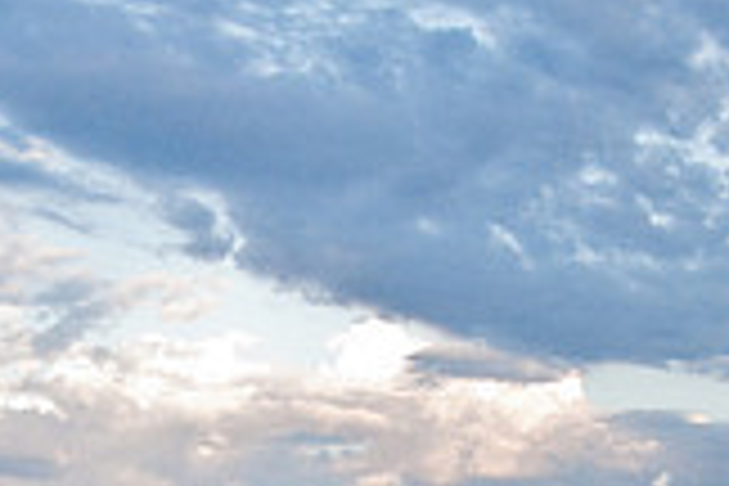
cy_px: 747
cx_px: 279
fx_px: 2835
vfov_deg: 9.5
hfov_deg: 14.6
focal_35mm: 140
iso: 800
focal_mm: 26
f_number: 4.5
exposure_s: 1/640
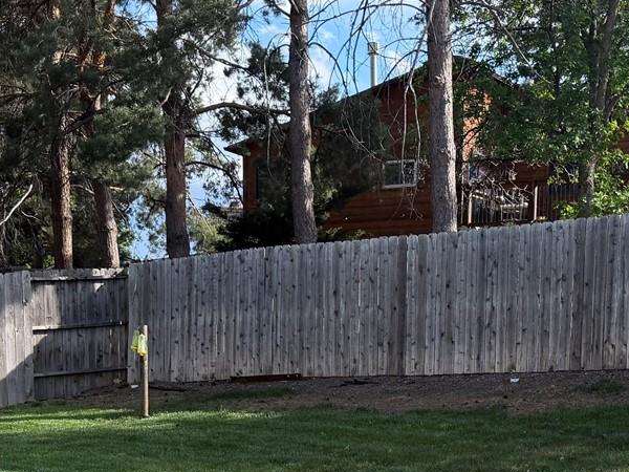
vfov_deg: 21.9
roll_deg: -0.7
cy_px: 494
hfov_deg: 30.2
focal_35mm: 64
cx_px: 351
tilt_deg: -6.4
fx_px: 1163
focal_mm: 6.76
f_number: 1.78
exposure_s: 1/1361
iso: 100
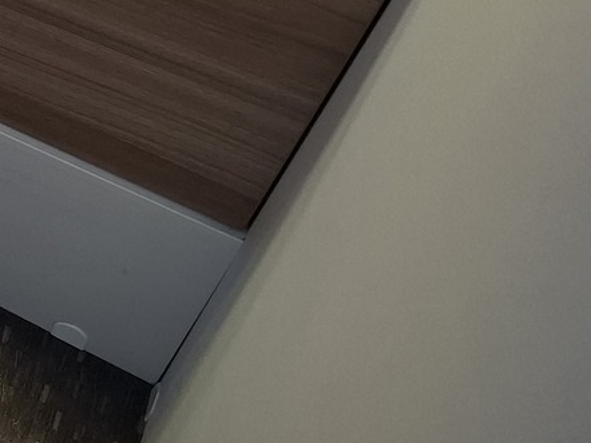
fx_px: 1280
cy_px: -219
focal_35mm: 75
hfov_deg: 21.3
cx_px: -330
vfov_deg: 17.6
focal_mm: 5.54
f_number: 1.8
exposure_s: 1/100
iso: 320
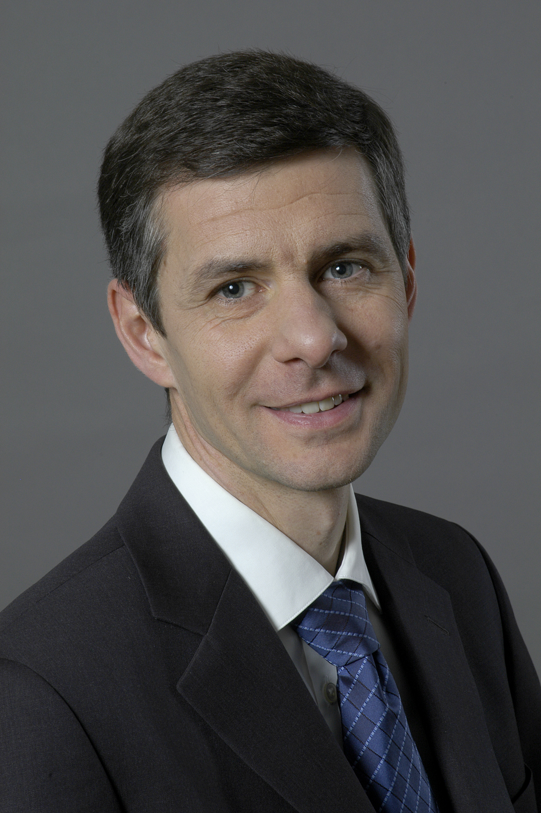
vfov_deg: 16.1
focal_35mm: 128
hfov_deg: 10.7
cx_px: 270
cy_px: 406
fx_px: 2879
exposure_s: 1/90
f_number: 11
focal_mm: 85
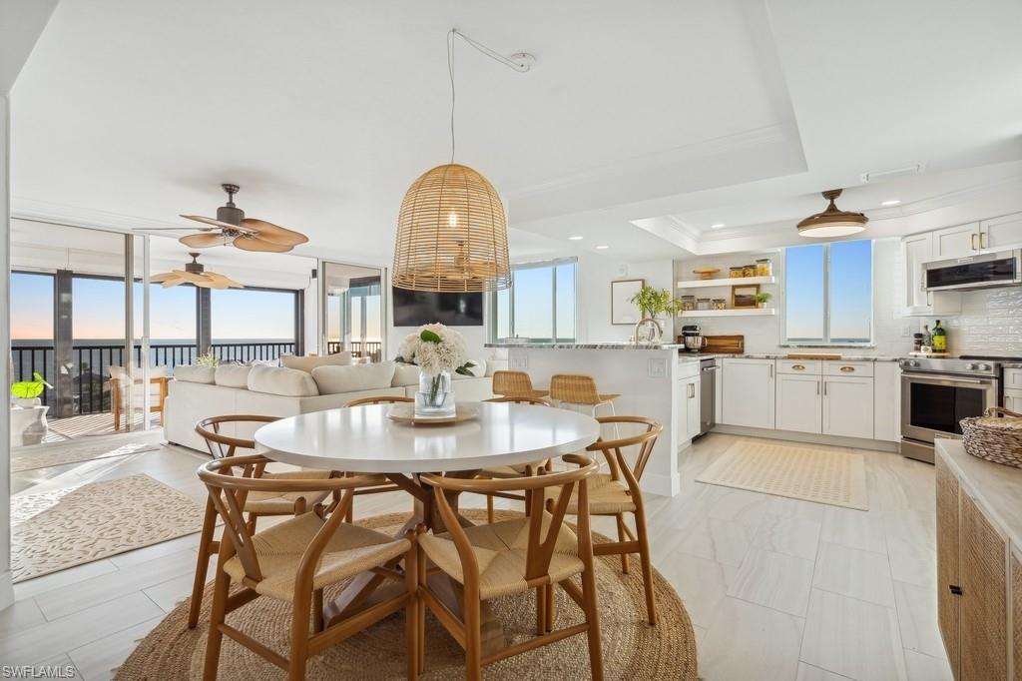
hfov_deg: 96.8
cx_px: 511
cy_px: 340
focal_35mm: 16
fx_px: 454
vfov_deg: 73.7
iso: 200
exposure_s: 1/50
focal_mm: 16
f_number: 8
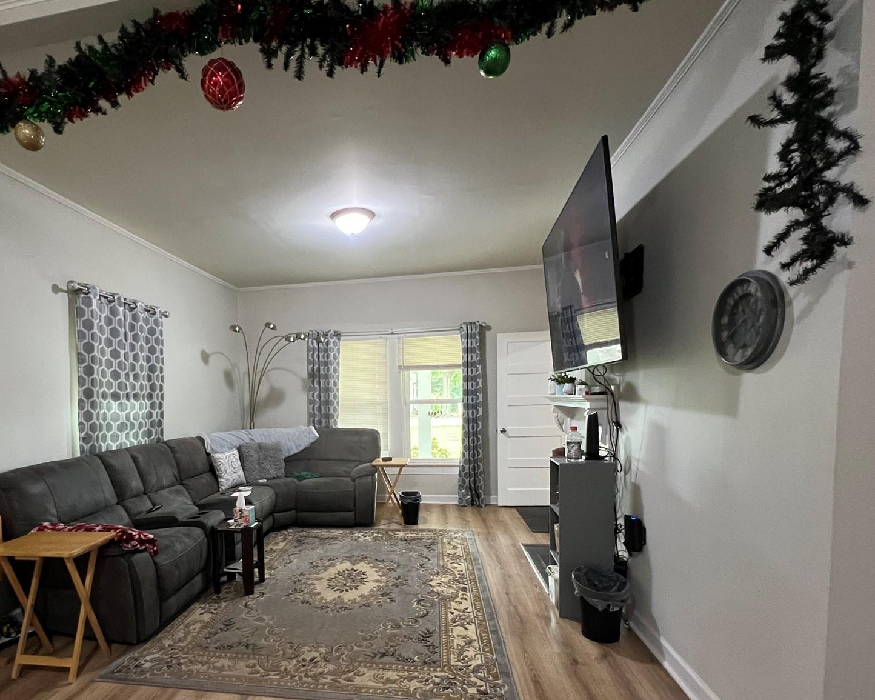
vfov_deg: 72.4
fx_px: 466
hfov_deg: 85.2
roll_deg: +1.4
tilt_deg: -4.9
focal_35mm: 18
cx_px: 348
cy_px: 442
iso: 640
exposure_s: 1/60
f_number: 1.8
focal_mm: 1.57
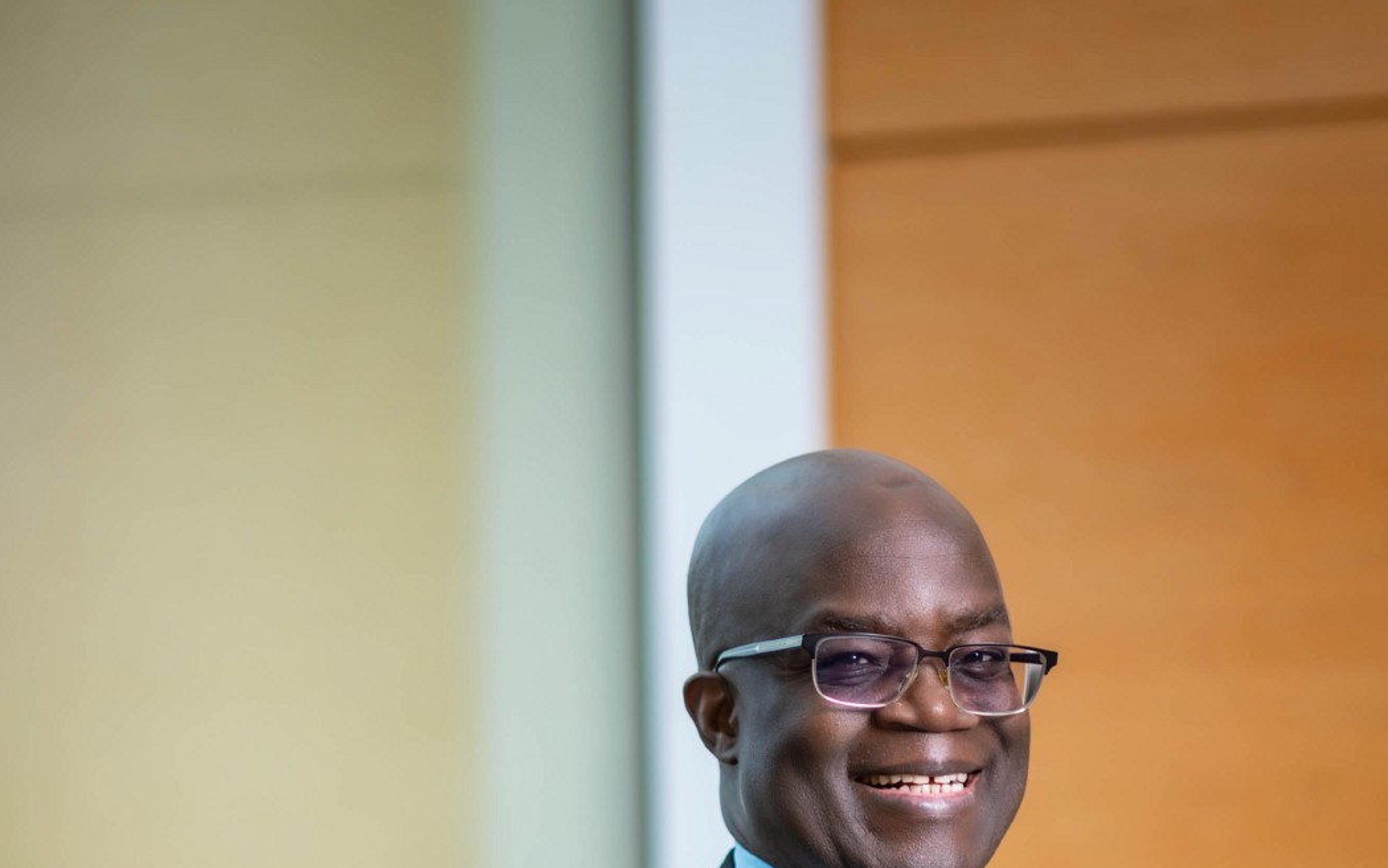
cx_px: 153
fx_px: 7491
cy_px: 1034
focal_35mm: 198
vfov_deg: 6.6
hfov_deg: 10.5
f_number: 1.4
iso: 100
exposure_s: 1/640
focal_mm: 85
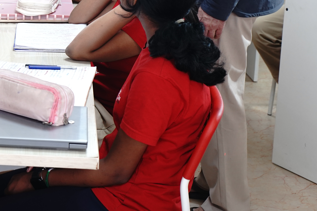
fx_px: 1074
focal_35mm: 122
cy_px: 8
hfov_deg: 16.1
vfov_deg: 11.2
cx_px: -73
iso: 500
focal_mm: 35
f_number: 4
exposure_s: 1/60
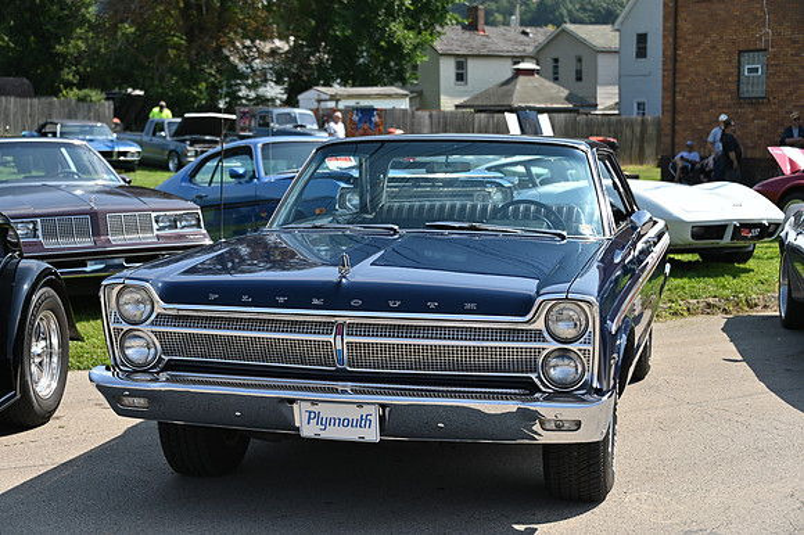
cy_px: 268
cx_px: 402
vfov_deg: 21.9
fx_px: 1384
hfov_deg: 32.4
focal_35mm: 62
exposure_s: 1/400
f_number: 4.8
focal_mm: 62
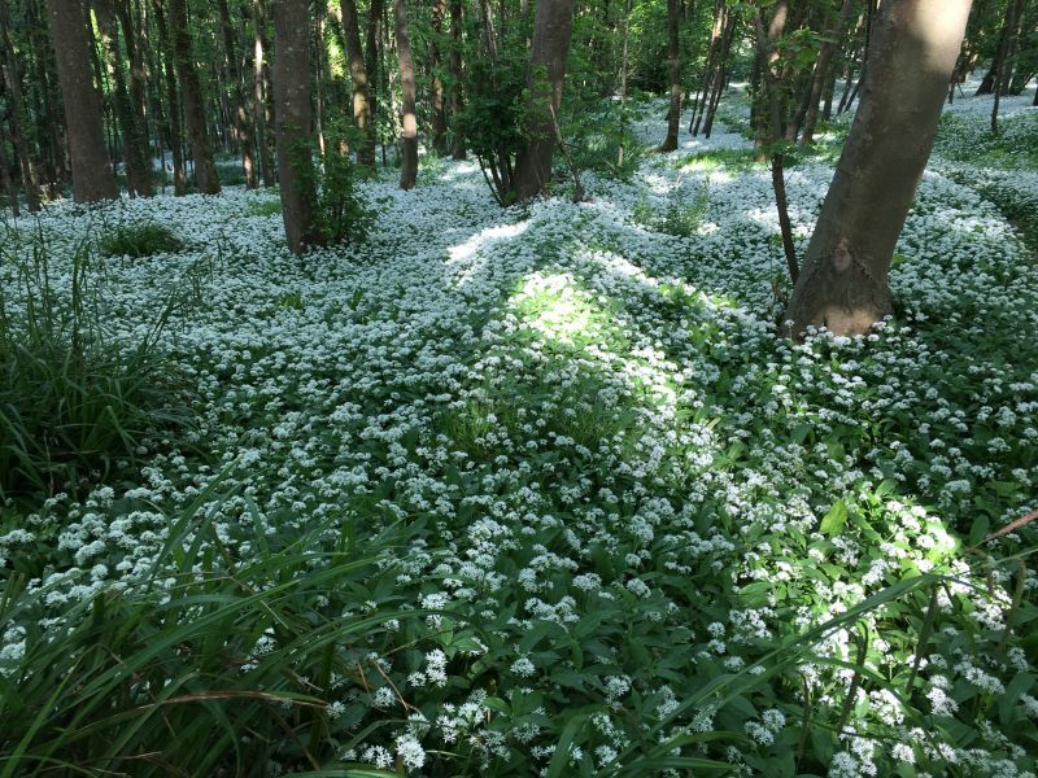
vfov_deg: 48.2
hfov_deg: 61.7
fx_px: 870
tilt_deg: -23.4
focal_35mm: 29
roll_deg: -5.3
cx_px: 519
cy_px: 389
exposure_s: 1/50
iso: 25
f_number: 2.2
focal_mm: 4.15
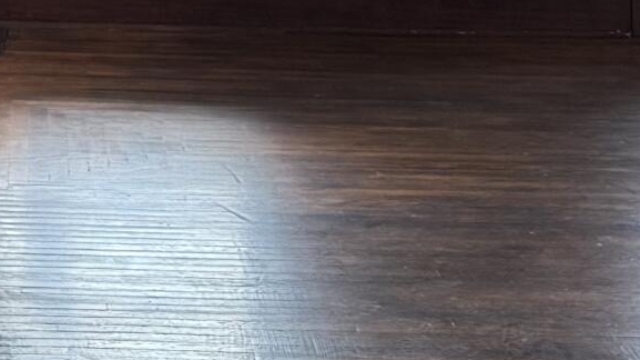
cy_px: -428
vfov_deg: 8.3
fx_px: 2307
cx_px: -228
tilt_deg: +1.5
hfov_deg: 15.0
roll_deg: +1.4
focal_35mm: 136
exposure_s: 1/126
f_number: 1.78
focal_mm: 6.76
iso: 200
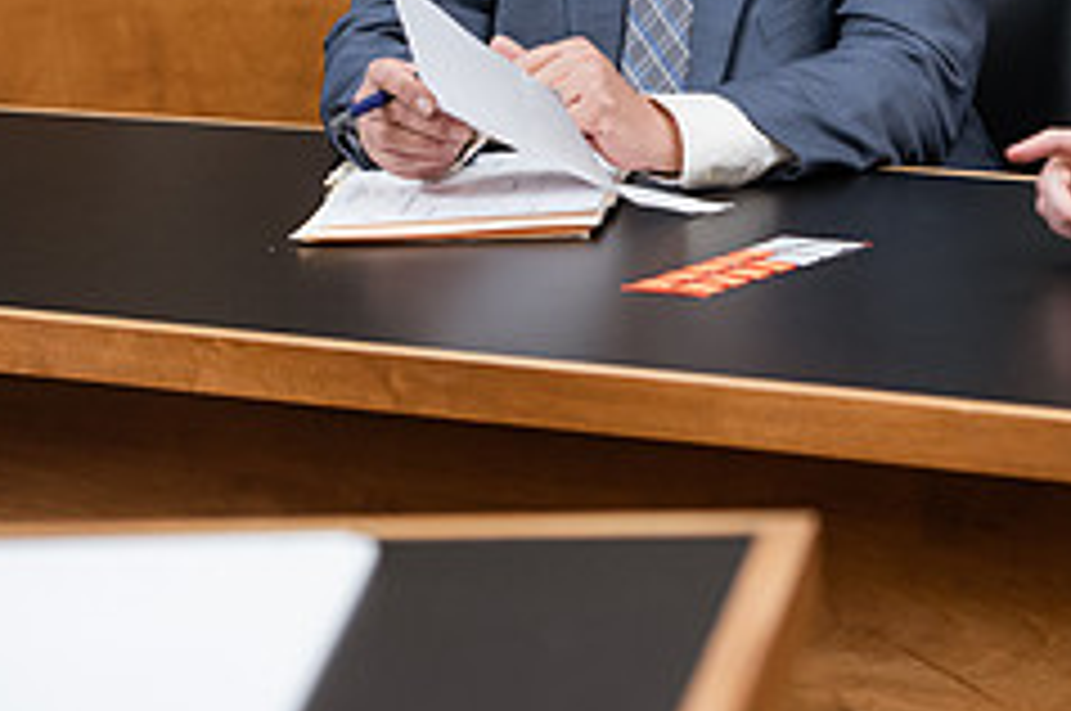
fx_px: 6239
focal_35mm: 210
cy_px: -65
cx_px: 1026
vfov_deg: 6.5
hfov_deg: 9.8
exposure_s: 1/200
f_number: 4
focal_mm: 86
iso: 1000
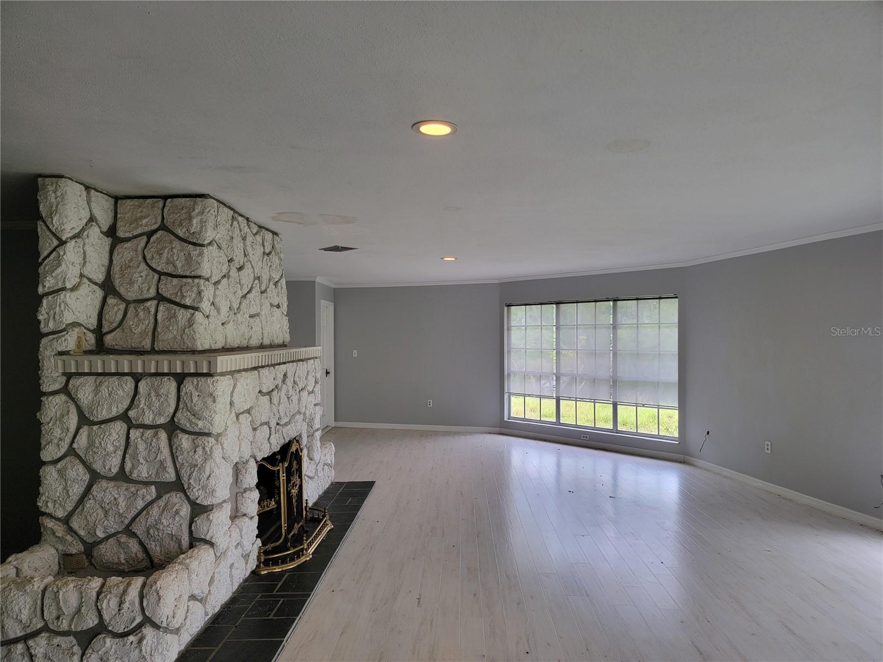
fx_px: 612
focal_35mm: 24
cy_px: 331
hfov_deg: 71.6
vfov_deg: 56.8
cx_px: 442
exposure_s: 1/120
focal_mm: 6.7
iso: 40
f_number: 1.8
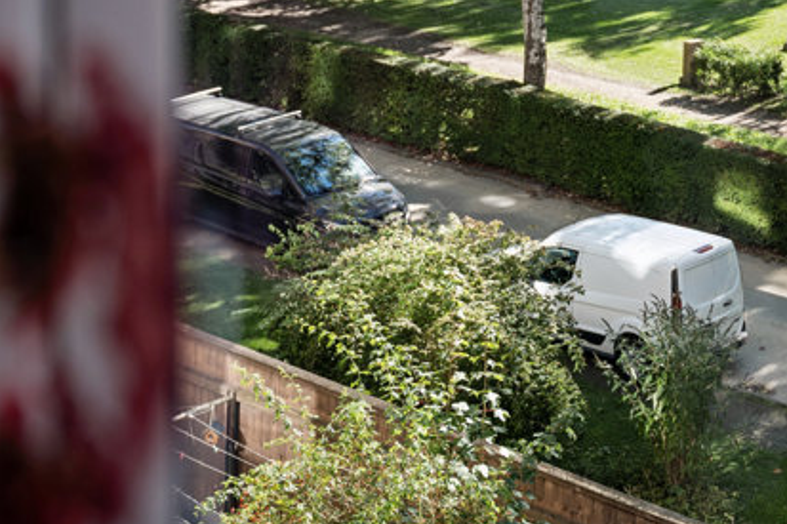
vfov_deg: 14.9
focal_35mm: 91
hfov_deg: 21.9
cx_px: 697
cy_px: 77
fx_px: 1988
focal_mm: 47
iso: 160
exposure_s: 1/400
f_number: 3.2
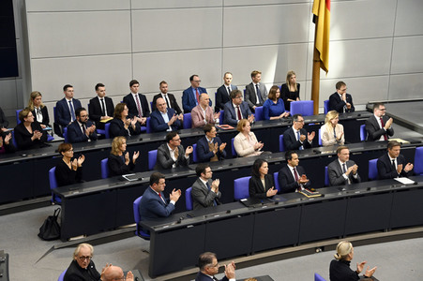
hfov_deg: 28.1
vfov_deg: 18.9
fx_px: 845
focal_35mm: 72
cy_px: 140
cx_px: 212
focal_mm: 72
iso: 5000
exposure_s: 1/320
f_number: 5
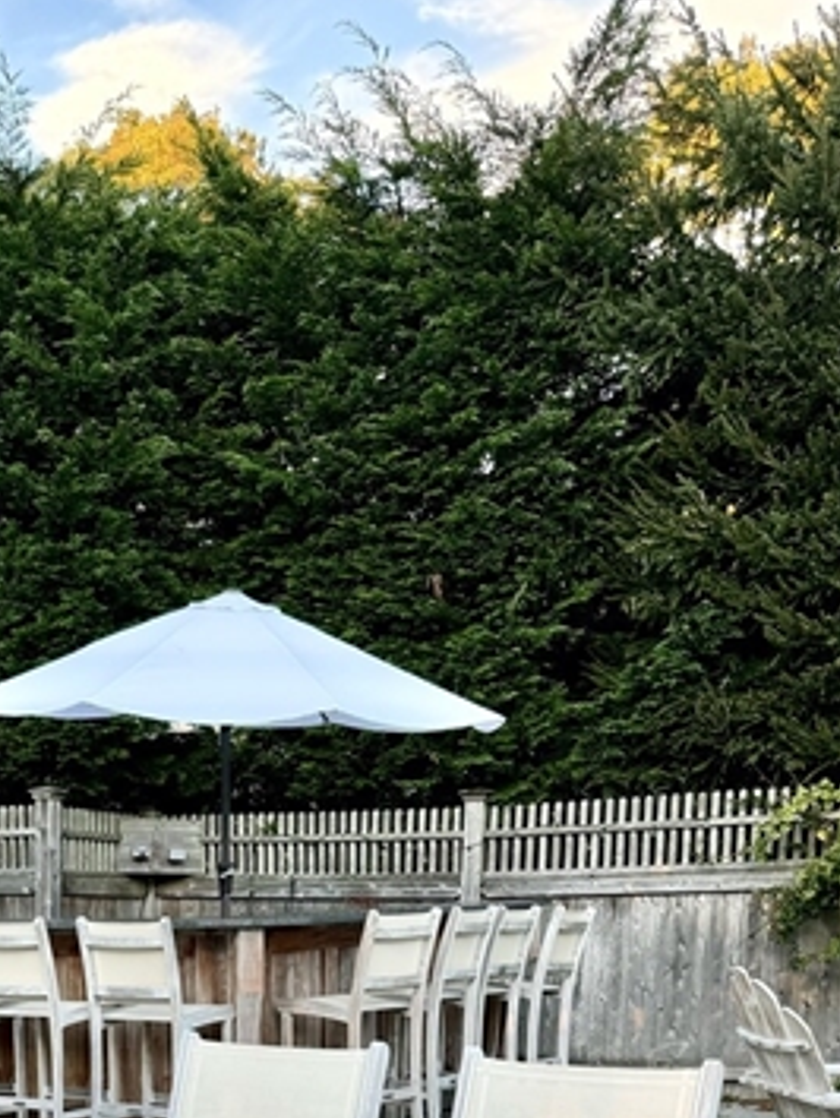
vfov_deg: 32.7
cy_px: 1203
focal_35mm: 52
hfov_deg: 27.2
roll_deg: +0.1
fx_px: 1680
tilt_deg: -11.0
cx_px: 111
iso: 64
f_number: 1.78
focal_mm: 6.76
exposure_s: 1/121
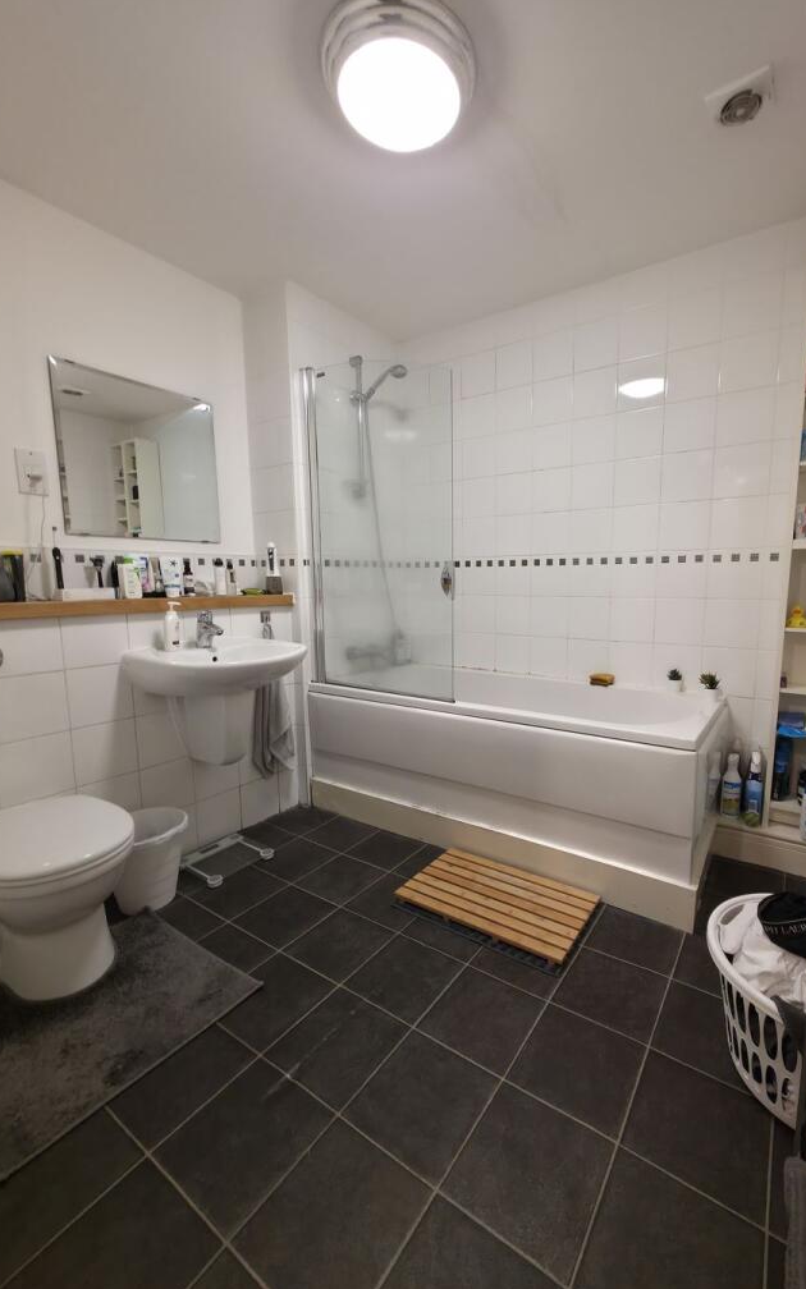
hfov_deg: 78.3
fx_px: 492
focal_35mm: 14
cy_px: 650
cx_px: 452
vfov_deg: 105.3
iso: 160
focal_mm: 2.2
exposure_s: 1/20
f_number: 1.9
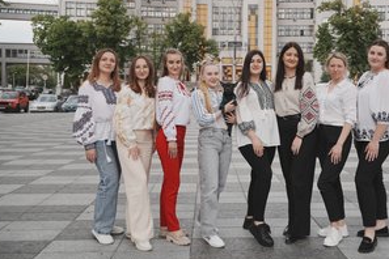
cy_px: 94
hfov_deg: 49.4
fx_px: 421
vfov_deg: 34.0
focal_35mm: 39
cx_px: 221
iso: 100
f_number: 3.5
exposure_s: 1/1000
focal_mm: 29
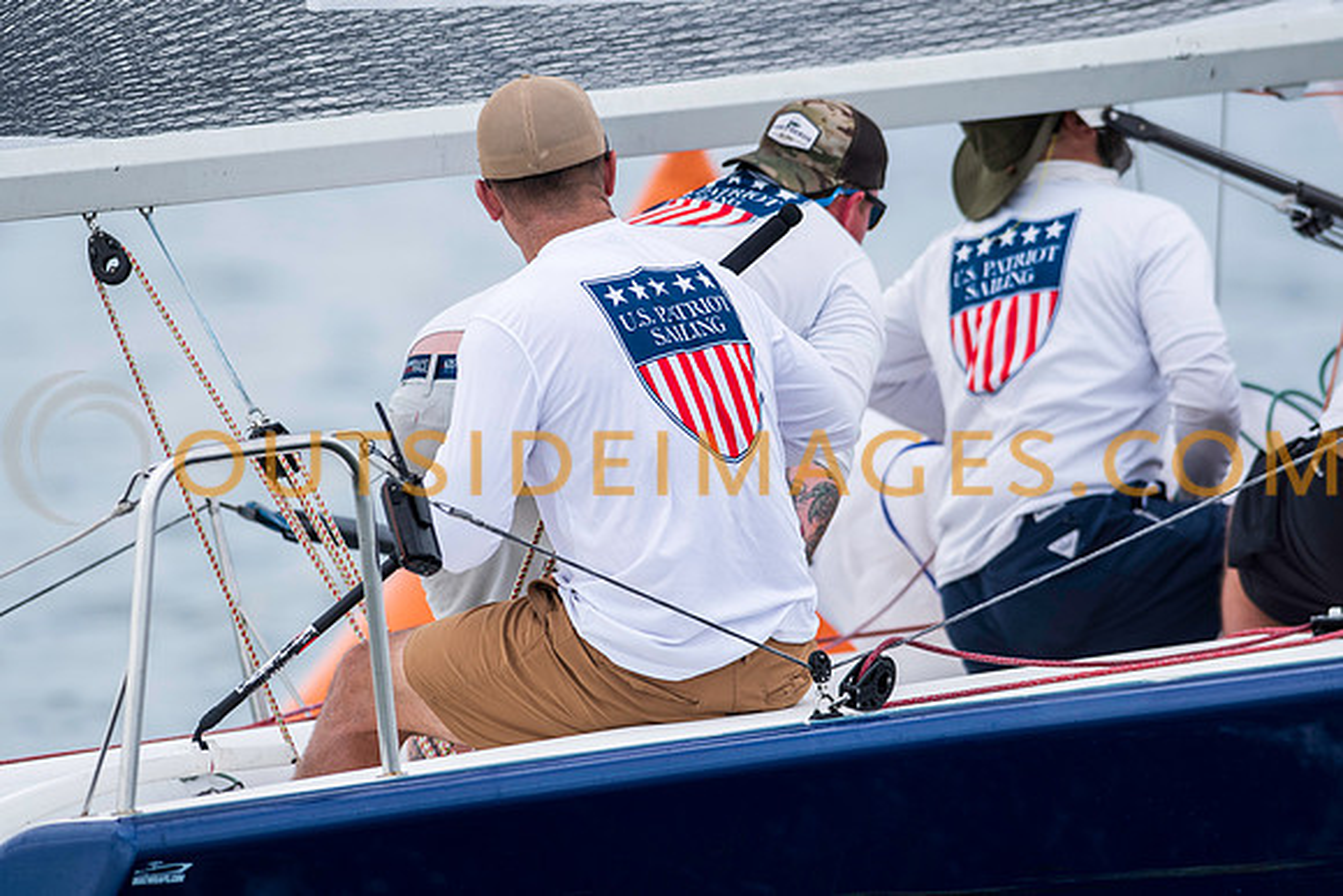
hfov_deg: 4.6
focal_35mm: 450
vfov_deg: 3.1
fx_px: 16791
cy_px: 448
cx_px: 672
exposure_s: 1/1250
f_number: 5
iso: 200
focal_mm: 300
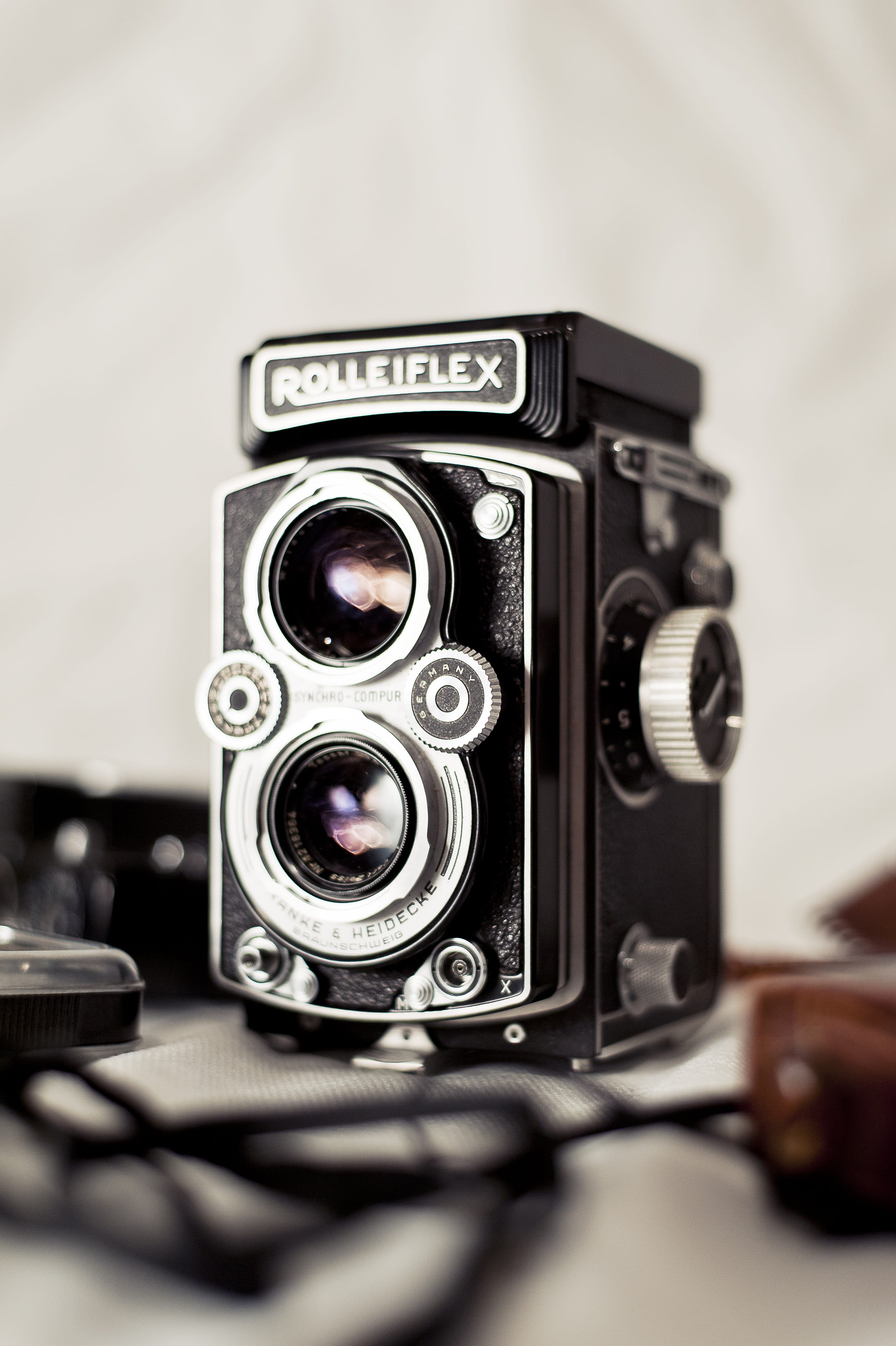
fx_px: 1869
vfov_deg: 39.6
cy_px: 673
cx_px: 448
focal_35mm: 50
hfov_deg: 27.0
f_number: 2.5
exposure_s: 1/125
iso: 200
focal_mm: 50
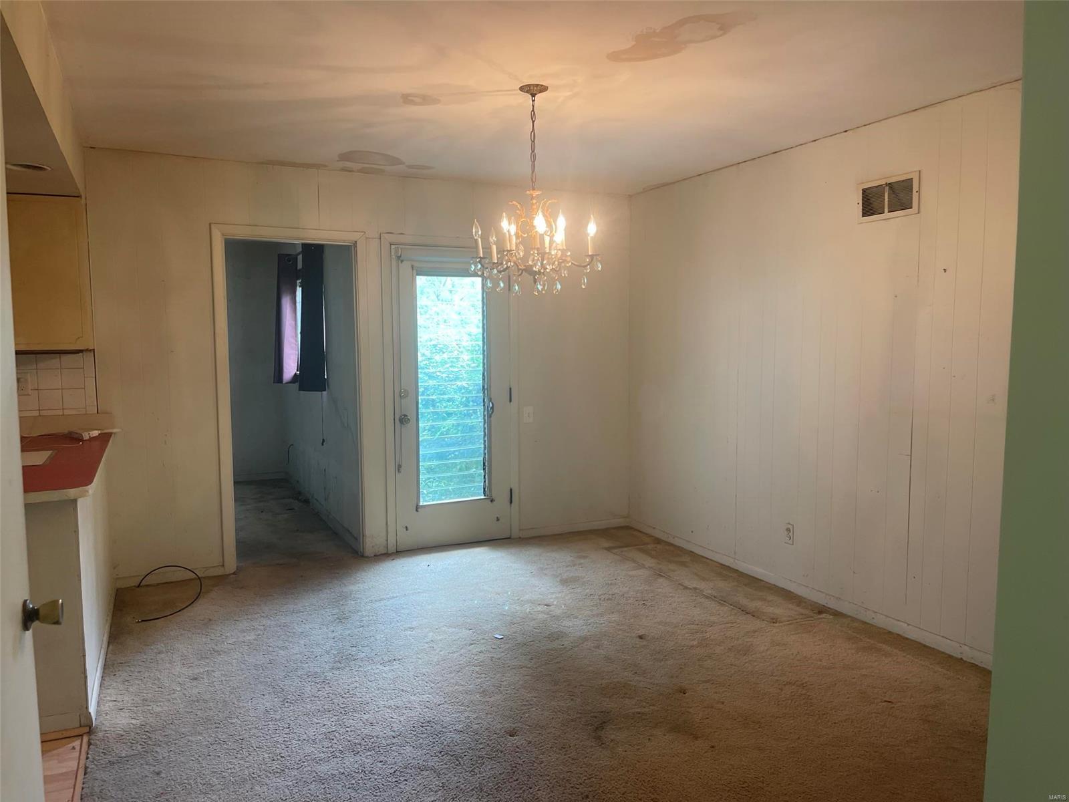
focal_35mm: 26
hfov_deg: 67.3
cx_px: 534
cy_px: 401
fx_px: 803
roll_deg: -0.7
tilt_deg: -5.2
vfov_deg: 53.1
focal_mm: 5.1
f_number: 1.6
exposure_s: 1/120
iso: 125
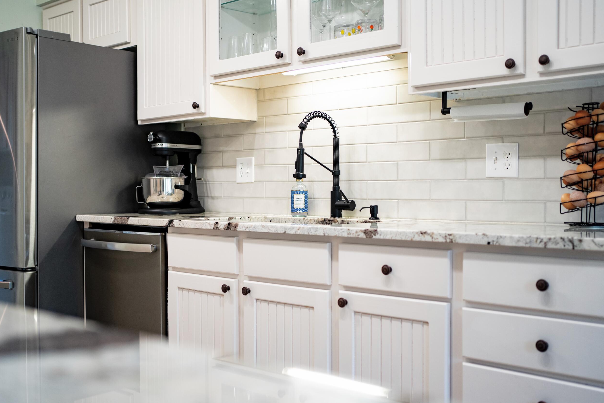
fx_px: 705
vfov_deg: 31.9
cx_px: 280
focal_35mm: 42
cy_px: 206
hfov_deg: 46.4
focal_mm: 35
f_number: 2.2
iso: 800
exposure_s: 1/200
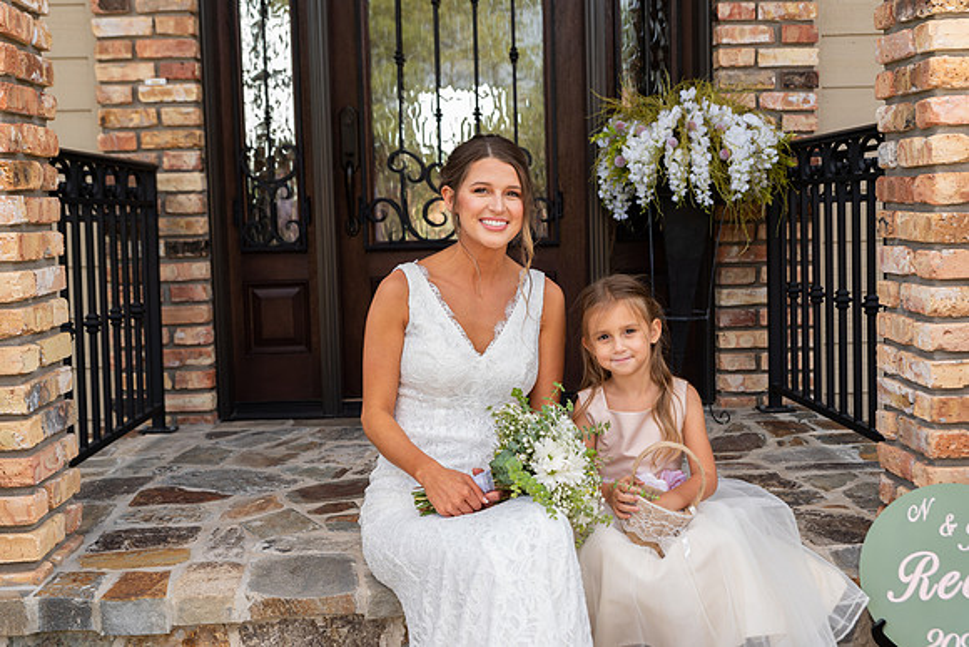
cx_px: 484
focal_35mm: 46
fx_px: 1238
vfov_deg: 29.3
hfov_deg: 42.7
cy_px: 324
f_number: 4.5
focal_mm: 46
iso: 200
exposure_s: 1/160
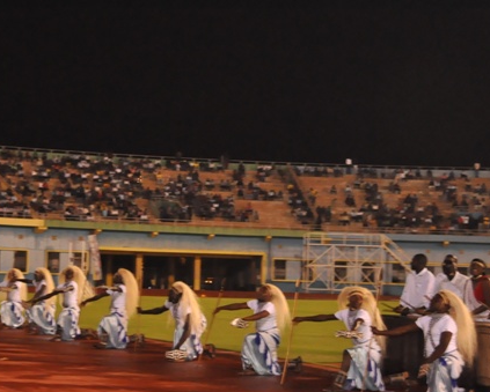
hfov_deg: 18.7
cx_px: 152
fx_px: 1480
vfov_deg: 15.1
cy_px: 218
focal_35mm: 102
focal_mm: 48
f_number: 7.1
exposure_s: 1/60
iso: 3200
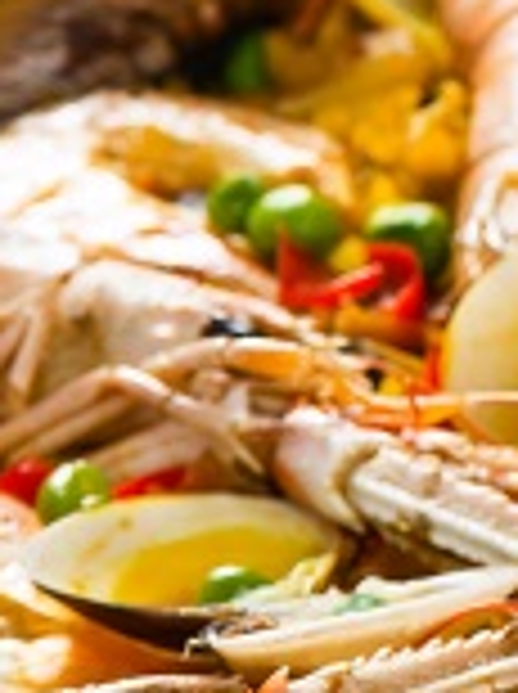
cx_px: 685
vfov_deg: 3.0
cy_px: 250
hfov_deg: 2.3
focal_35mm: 656
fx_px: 13125
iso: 100
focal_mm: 105
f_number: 8
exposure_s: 1/160
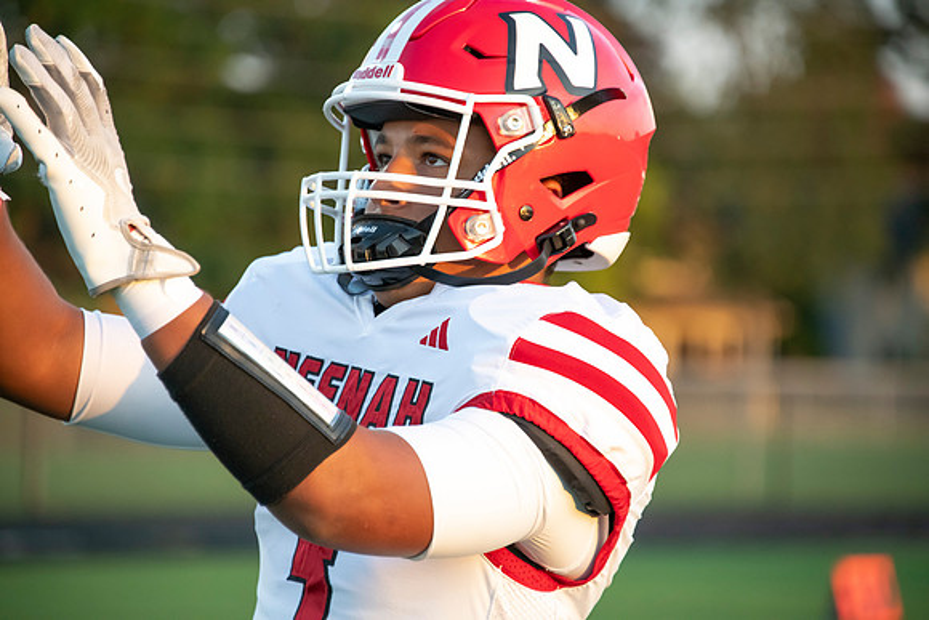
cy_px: 310
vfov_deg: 4.6
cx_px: 464
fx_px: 7743
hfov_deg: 6.9
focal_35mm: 300
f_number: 5.6
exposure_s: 1/1250
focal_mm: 300
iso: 2000
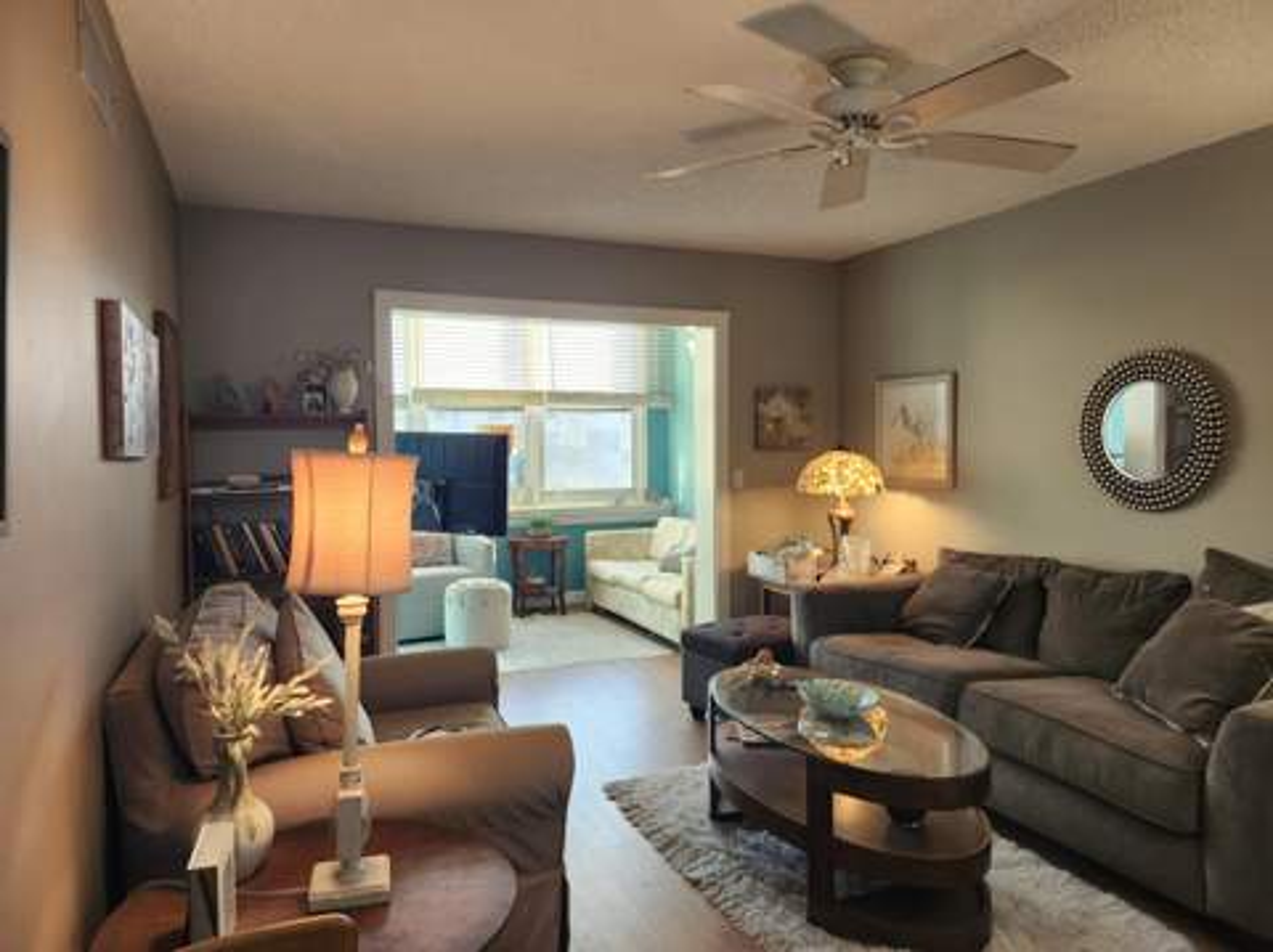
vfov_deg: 58.8
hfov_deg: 74.0
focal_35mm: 23
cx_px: 636
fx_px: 845
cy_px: 476
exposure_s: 1/120
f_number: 1.8
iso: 200
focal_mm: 5.54
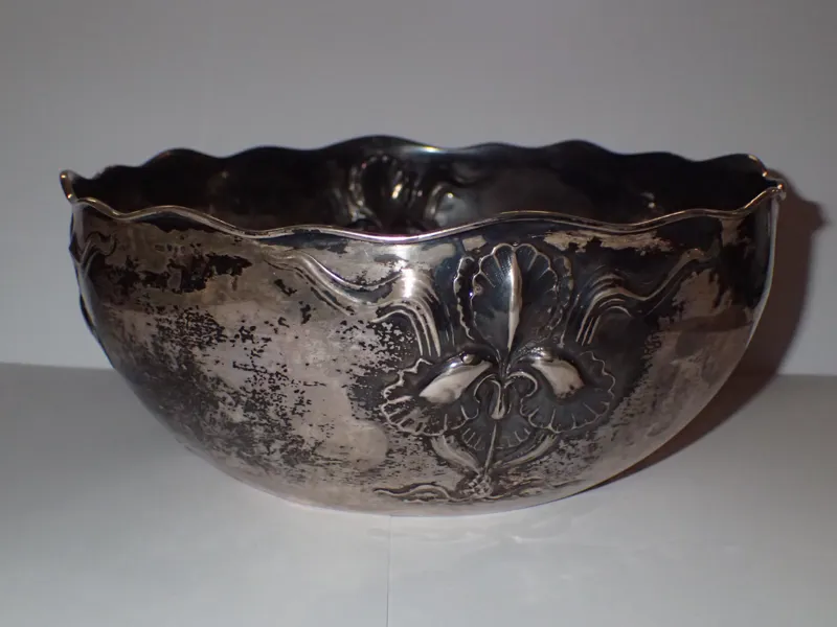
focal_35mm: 46
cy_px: 314
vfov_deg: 31.5
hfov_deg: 41.2
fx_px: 1112
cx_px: 418
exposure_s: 1/50
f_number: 9
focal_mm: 8.41
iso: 800
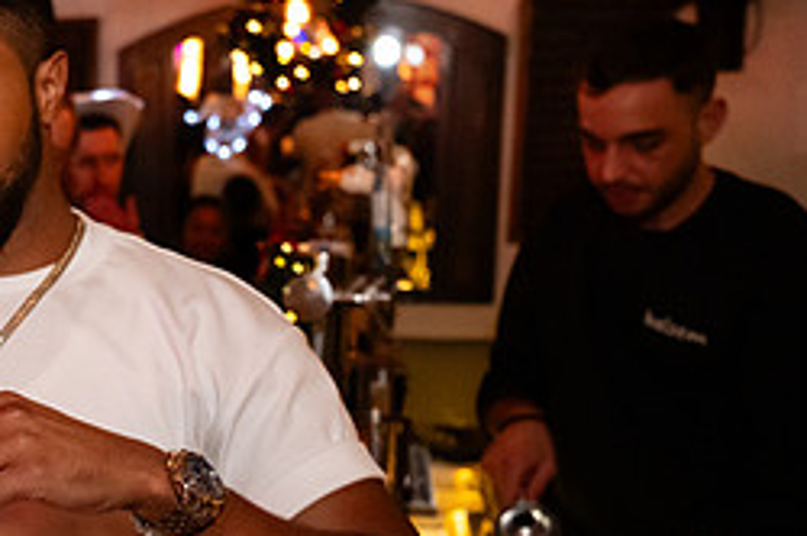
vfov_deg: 22.8
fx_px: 1321
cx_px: -103
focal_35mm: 59
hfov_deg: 30.1
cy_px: 350
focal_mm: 24
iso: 3200
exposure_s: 1/100
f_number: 3.2
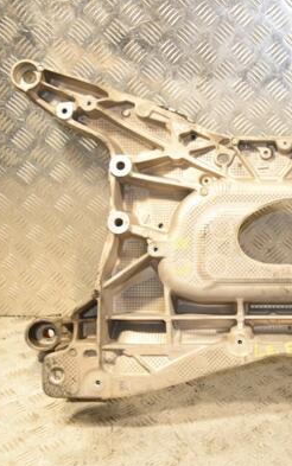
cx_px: 306
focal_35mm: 56
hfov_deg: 22.1
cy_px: 234
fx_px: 712
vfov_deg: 36.3
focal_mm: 24
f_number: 5
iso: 800
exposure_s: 1/200
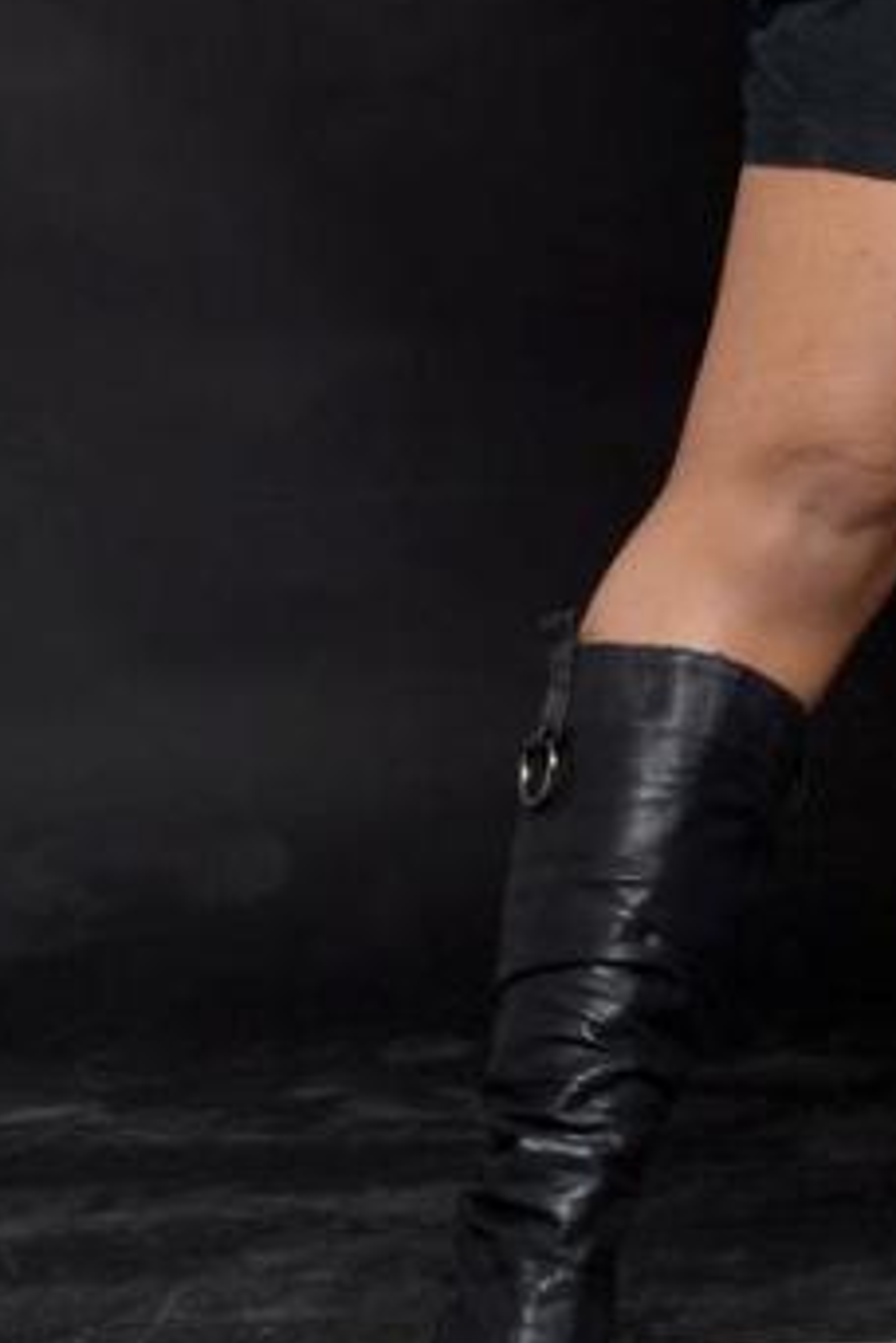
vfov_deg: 7.3
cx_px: 914
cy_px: -183
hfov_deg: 4.9
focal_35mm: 279
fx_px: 10415
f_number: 9
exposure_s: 1/125
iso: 100
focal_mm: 62
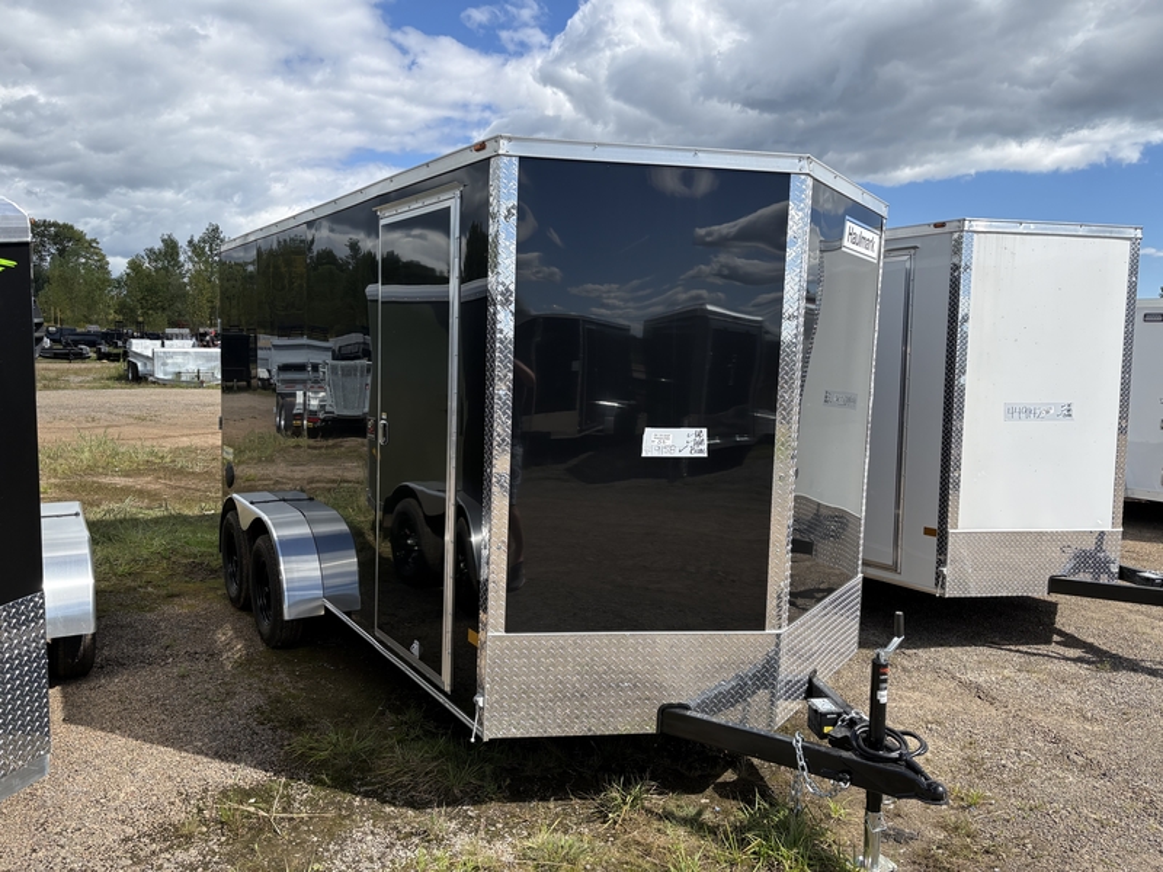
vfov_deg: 53.1
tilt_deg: -2.9
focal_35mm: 26
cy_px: 436
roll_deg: -2.6
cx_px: 582
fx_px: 874
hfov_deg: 67.3
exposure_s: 1/2364
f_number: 1.6
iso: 50
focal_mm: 5.96
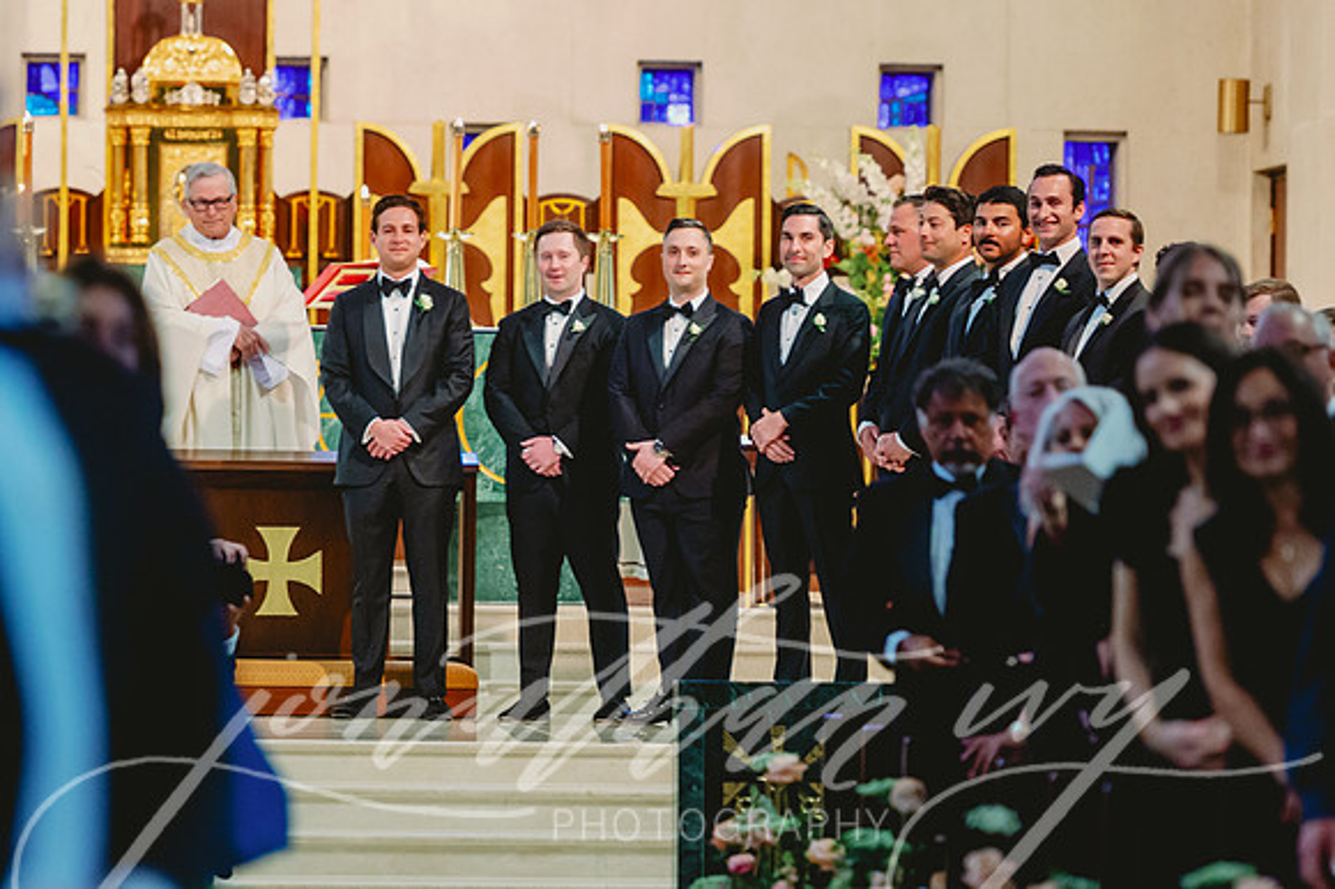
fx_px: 9305
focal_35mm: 251
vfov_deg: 5.5
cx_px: 535
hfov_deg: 8.2
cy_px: 469
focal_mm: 170
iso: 3200
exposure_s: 1/160
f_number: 2.8
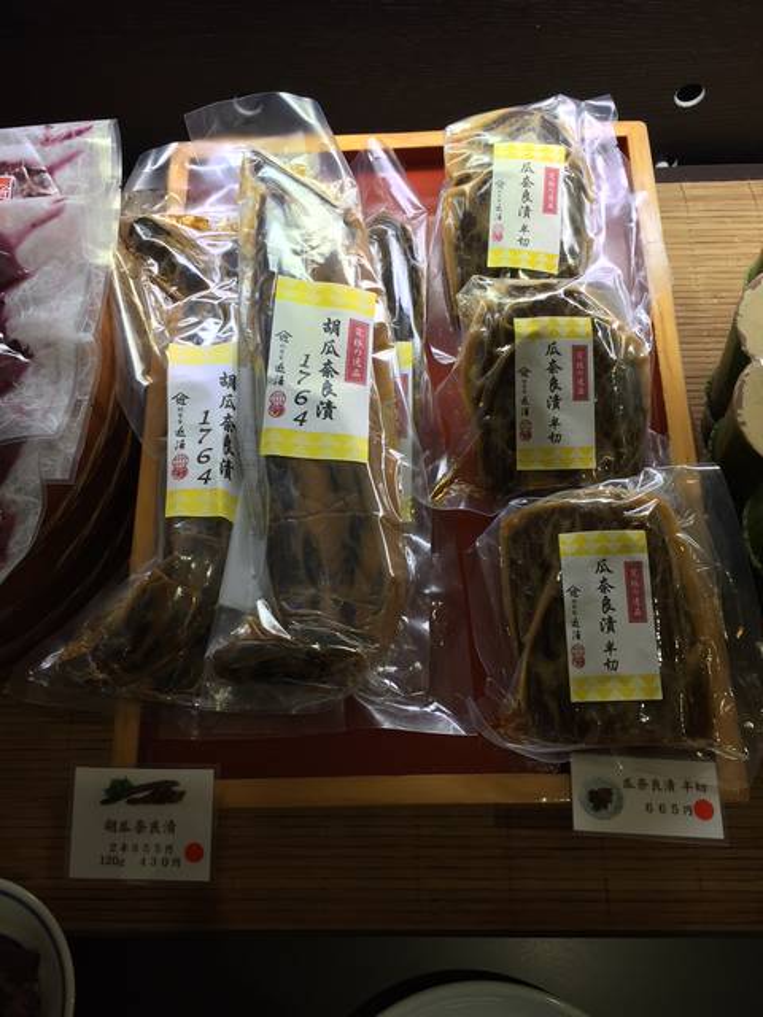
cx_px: 382
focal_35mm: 29
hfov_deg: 48.2
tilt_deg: -68.1
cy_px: 508
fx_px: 852
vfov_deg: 61.7
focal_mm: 4.15
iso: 32
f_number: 2.2
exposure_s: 1/60
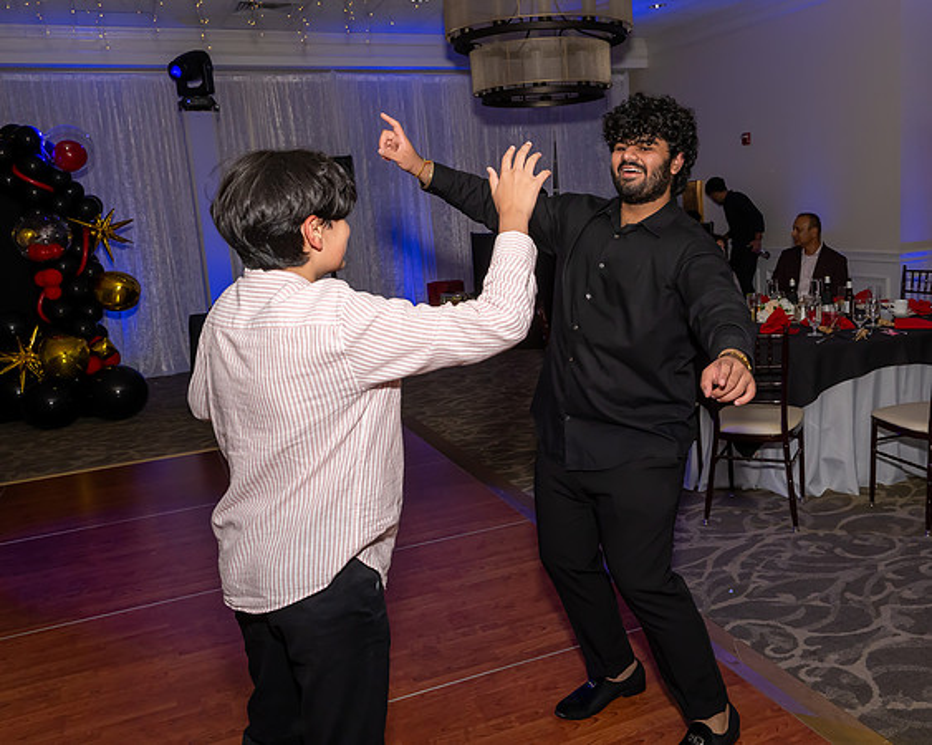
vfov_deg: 47.7
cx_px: 560
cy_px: 341
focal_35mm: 31
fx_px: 842
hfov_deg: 57.5
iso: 640
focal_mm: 17
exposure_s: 1/250
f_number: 8
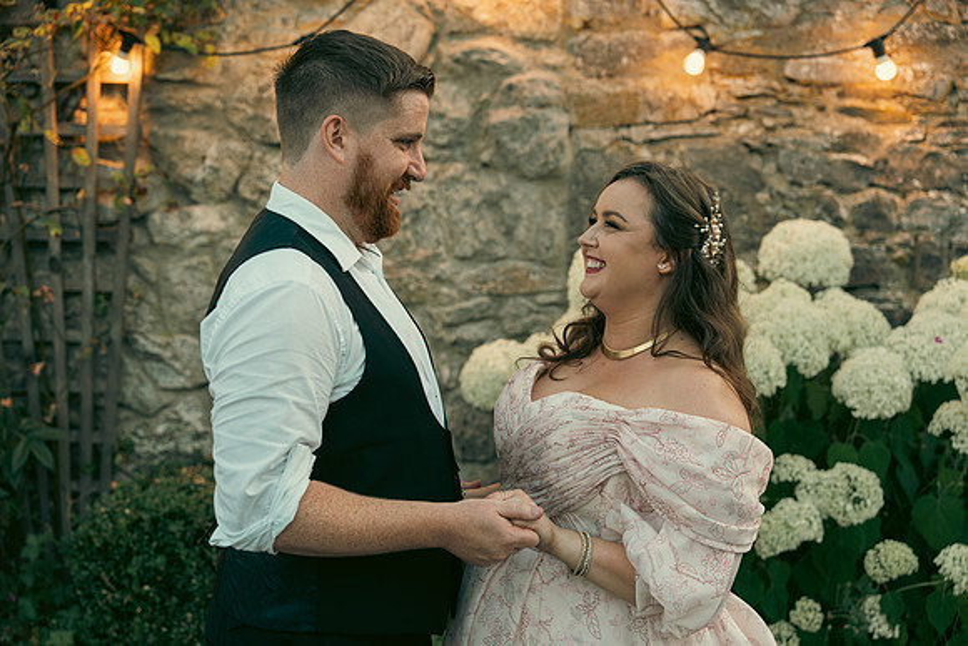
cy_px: 323
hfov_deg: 38.2
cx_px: 484
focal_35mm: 52
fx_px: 1398
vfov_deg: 26.0
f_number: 3.2
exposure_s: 1/160
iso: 250
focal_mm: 52
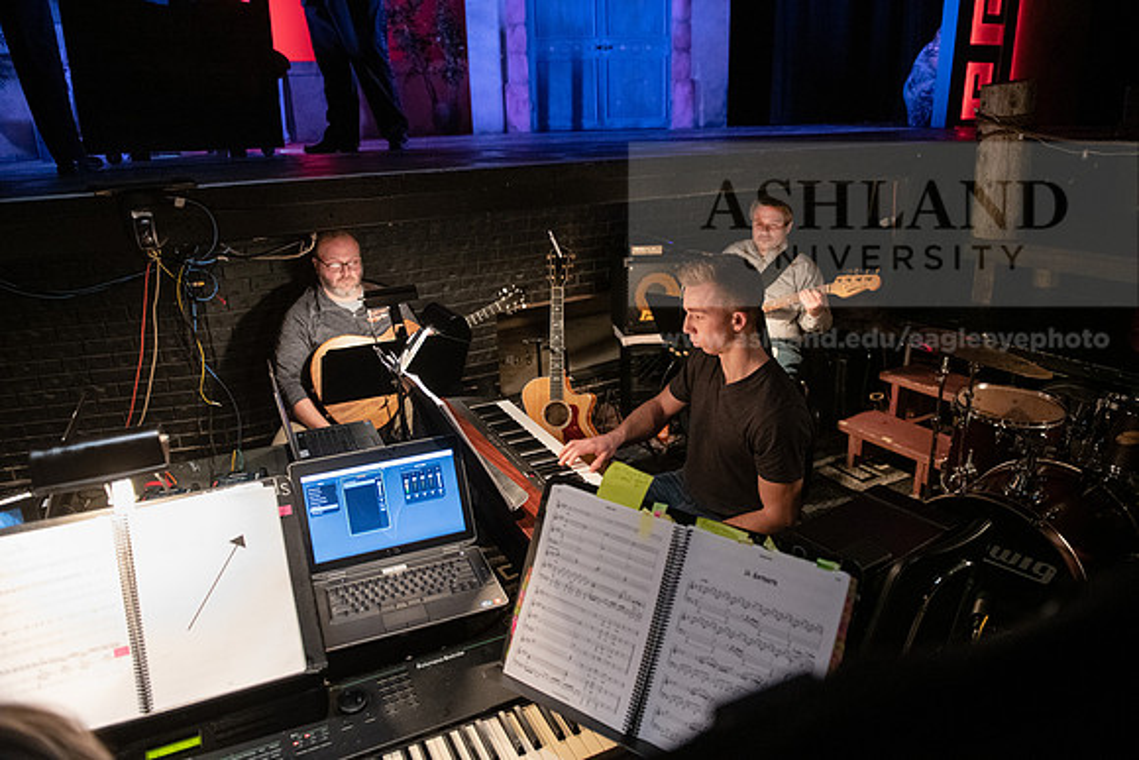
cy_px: 380
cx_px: 570
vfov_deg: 53.2
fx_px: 759
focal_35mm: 24
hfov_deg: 73.7
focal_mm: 24
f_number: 3.2
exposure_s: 1/80
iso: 4000
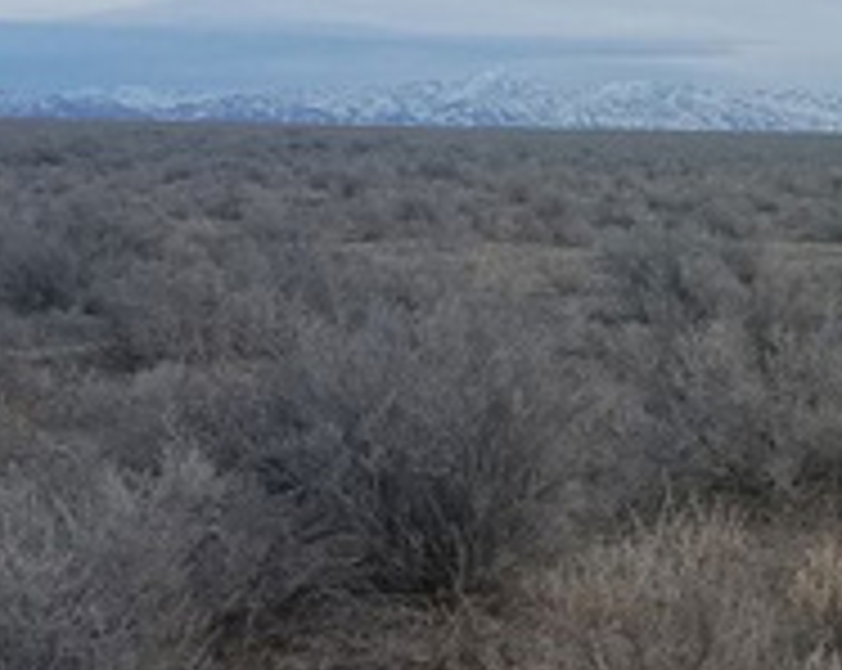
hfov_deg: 21.1
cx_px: 896
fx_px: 2165
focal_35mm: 87
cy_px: 189
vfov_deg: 17.5
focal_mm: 4.2
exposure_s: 1/806
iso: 40
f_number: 1.7
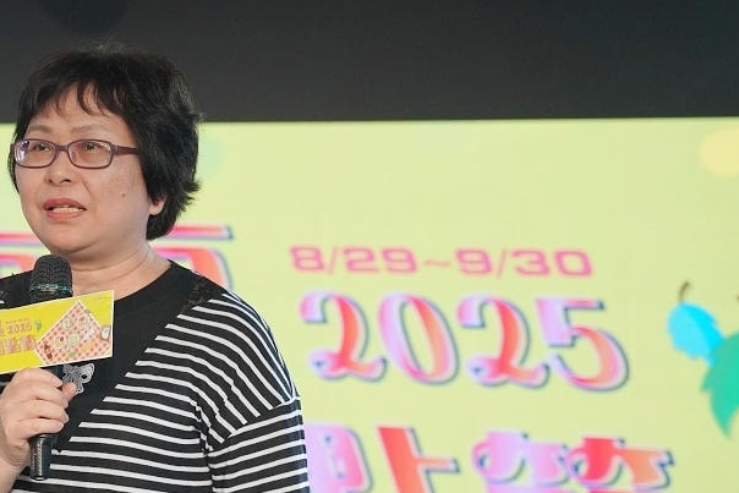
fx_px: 3059
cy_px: 270
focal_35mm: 149
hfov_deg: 13.7
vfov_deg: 9.2
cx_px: 119
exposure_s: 1/160
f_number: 4
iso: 4000
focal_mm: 75
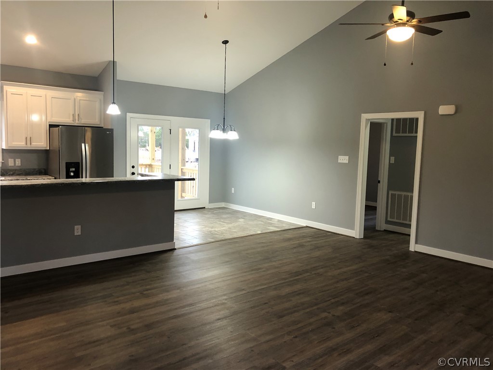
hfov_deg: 63.4
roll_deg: -2.3
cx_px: 246
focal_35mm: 28
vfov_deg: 49.7
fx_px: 399
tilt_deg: -5.1
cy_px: 185
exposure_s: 1/17
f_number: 1.8
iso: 40
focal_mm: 4
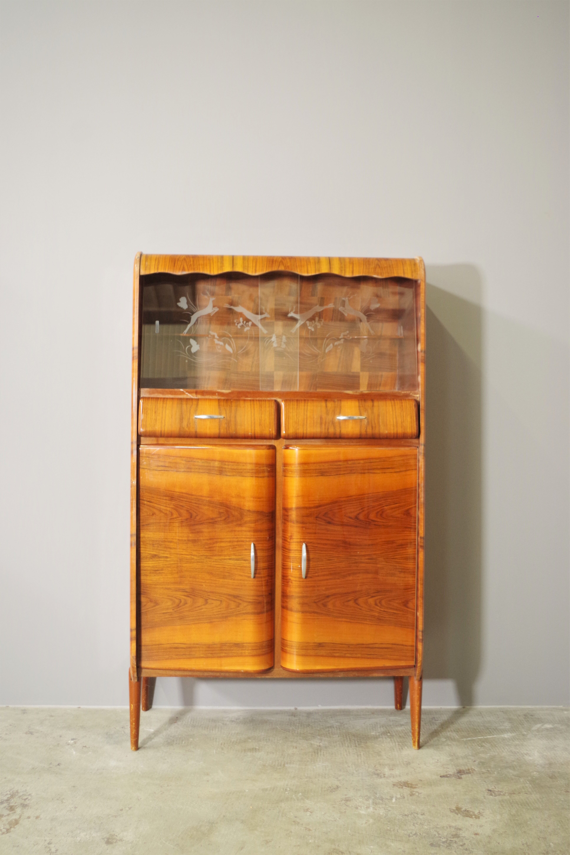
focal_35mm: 34
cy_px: 428
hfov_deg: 38.9
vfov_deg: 55.8
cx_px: 285
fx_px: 807
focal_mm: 23.13
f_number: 4
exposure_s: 1/13
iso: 800
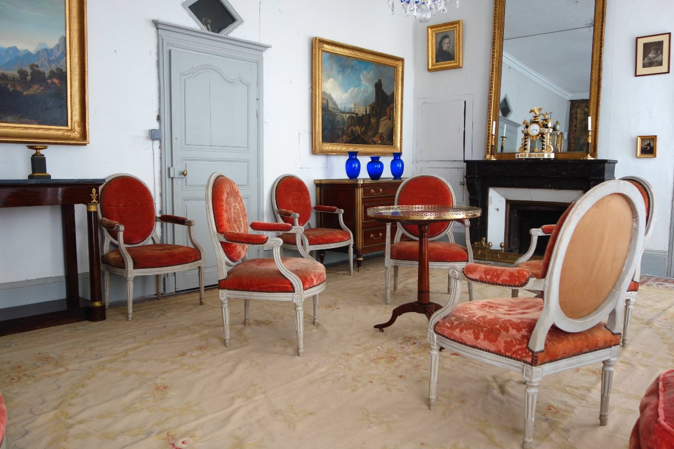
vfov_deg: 45.0
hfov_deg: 63.7
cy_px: 224
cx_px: 337
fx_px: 543
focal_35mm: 29
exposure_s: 1/80
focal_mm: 10.63
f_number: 2
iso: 125
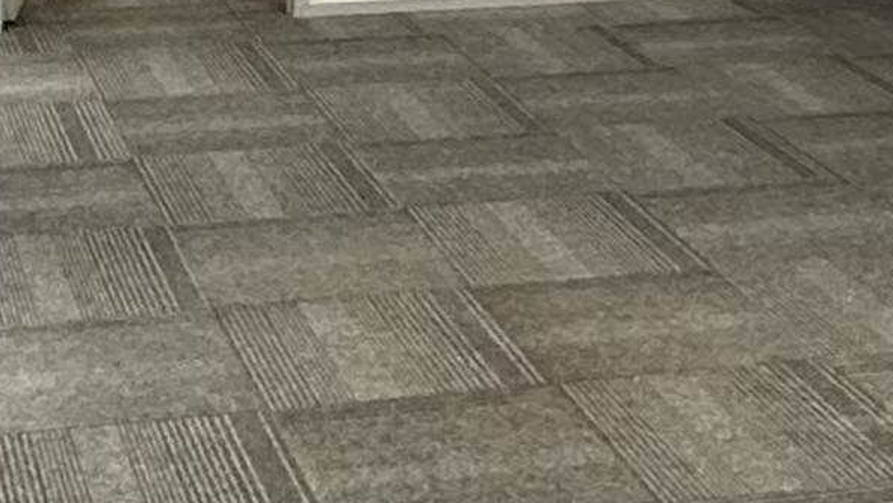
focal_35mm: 104
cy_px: -464
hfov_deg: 20.5
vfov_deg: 10.8
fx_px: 2464
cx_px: 396
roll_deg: +0.3
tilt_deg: -1.0
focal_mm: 2.22
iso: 250
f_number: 2.2
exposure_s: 1/50
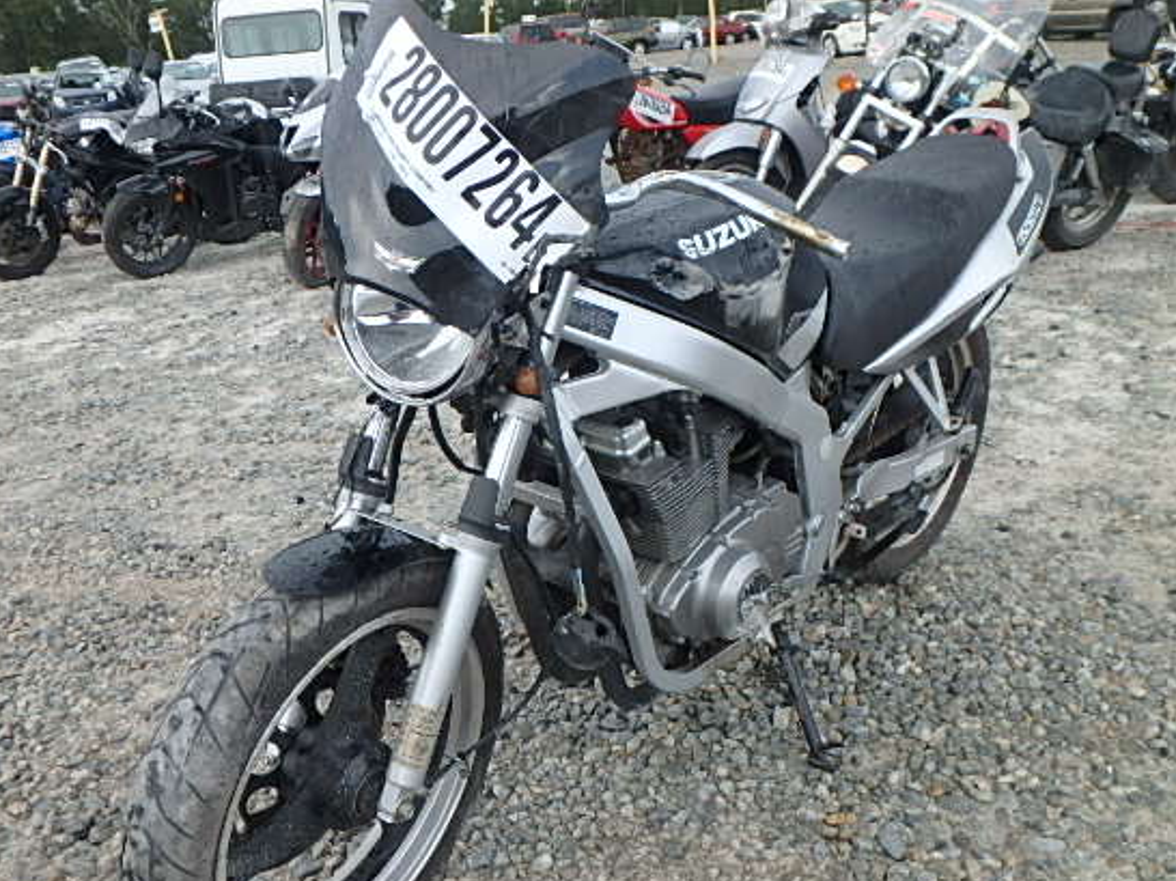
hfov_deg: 54.0
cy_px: 515
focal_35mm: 34
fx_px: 1155
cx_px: 599
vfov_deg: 41.6
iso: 125
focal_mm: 5.2
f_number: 4.6
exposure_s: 1/125
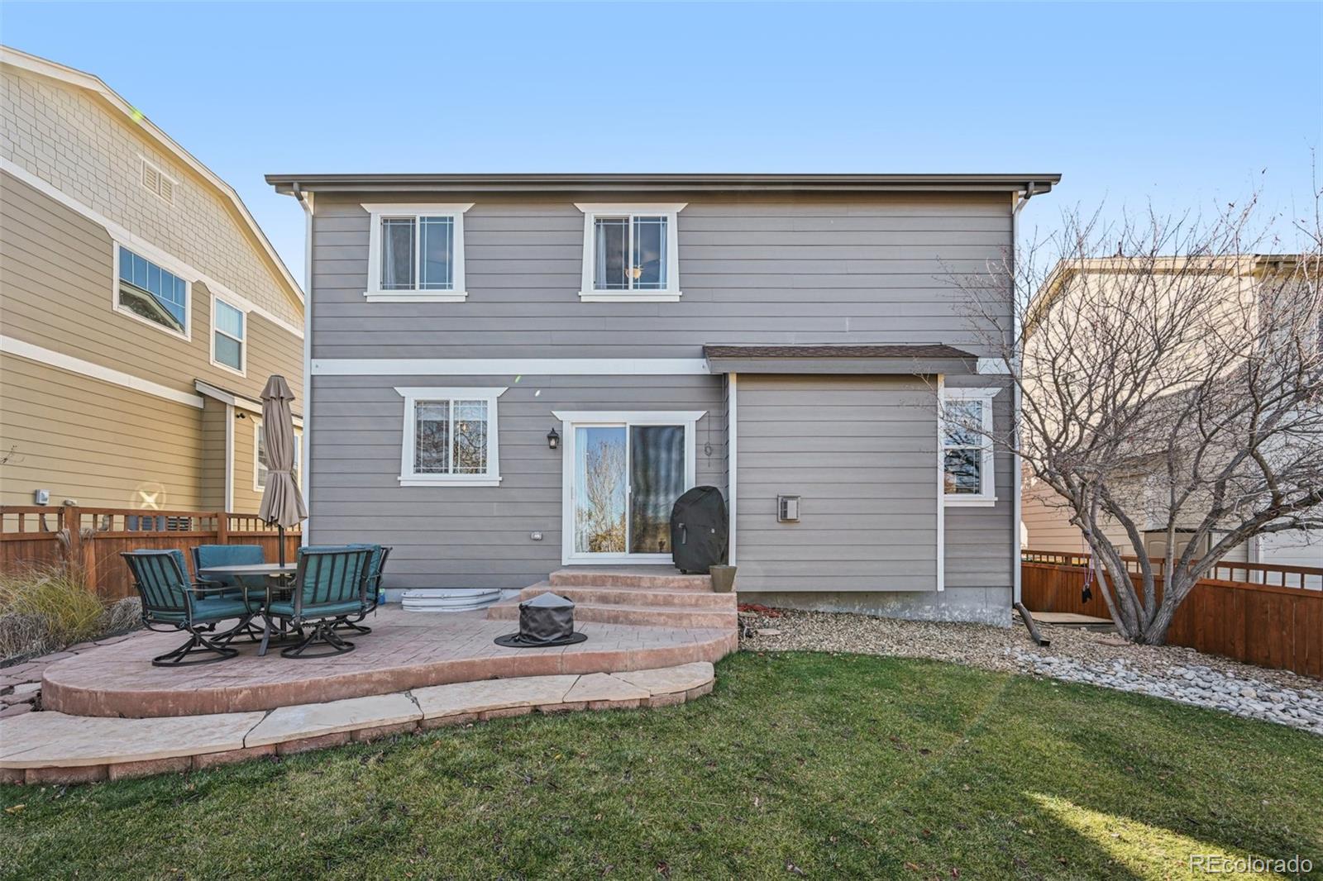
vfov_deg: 81.2
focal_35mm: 14
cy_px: 440
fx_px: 514
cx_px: 662
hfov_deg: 104.3
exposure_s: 1/20
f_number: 8
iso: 64
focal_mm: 14
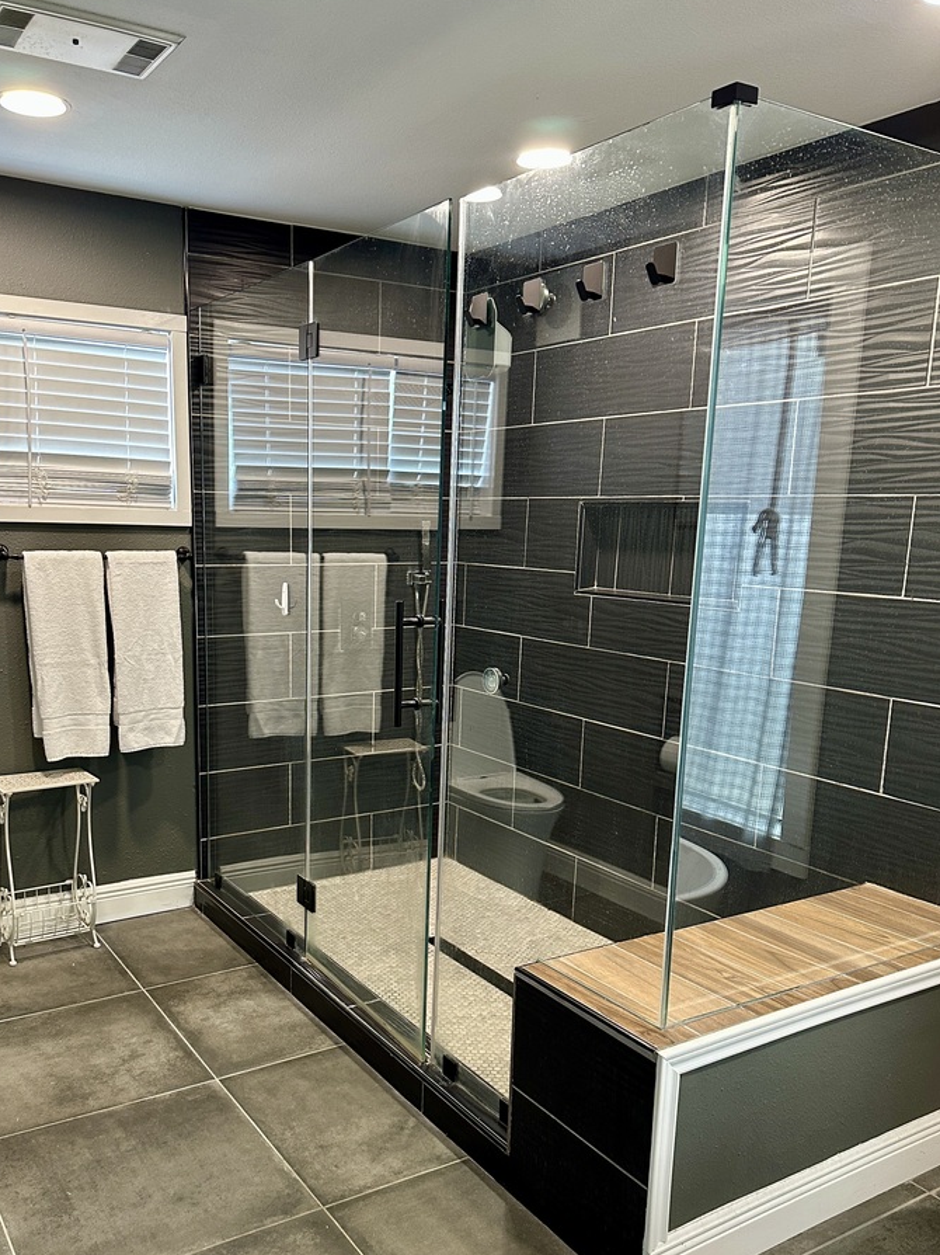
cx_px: 379
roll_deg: -0.9
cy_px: 737
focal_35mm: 29
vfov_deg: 61.3
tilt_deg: -10.4
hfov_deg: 47.9
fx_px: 1050
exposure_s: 1/60
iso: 250
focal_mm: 6.86
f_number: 1.78
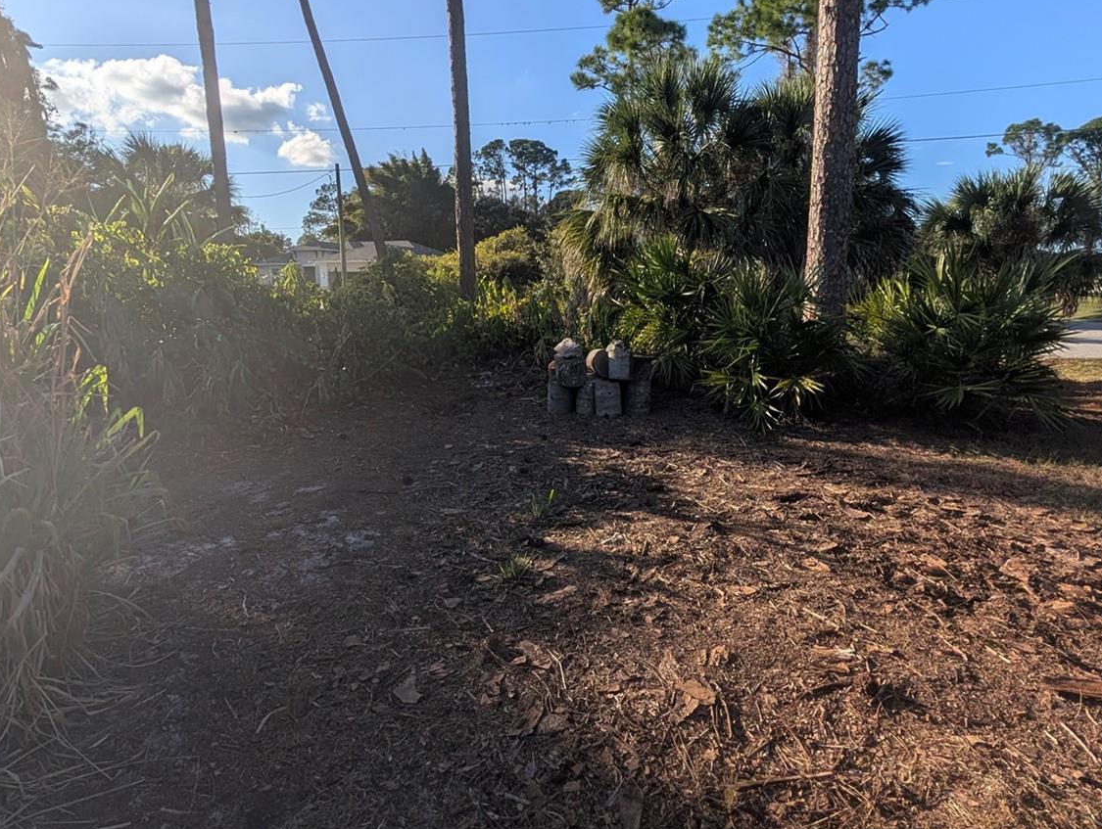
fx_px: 542
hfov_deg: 90.9
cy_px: 379
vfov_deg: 74.7
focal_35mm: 17
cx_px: 565
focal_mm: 2.02
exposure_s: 1/4878
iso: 53
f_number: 1.7
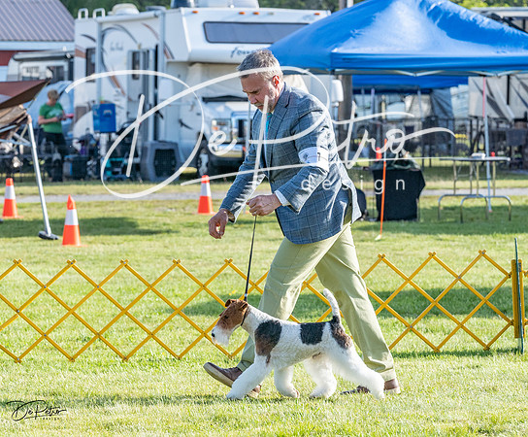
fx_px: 3078
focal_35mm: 194
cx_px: 220
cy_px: 230
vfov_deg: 8.1
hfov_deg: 9.8
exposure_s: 1/1250
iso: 800
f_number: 6.3
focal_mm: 127
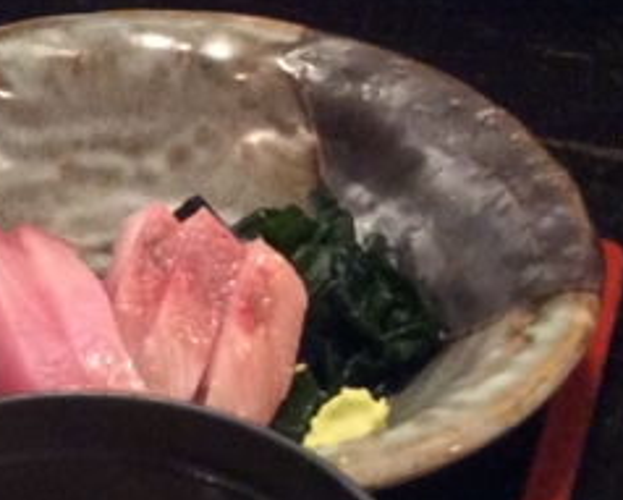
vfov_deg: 11.4
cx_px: -458
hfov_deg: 13.1
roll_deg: +4.9
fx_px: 2474
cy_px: 569
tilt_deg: -44.3
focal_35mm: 134
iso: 250
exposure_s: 1/15
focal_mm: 3.3
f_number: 2.4
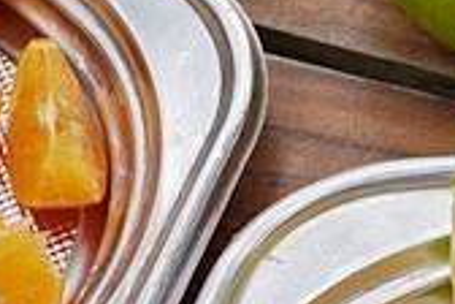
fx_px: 1959
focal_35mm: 155
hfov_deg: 13.1
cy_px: 346
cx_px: 460
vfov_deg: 8.8
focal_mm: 26
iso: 100
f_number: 4
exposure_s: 1/400
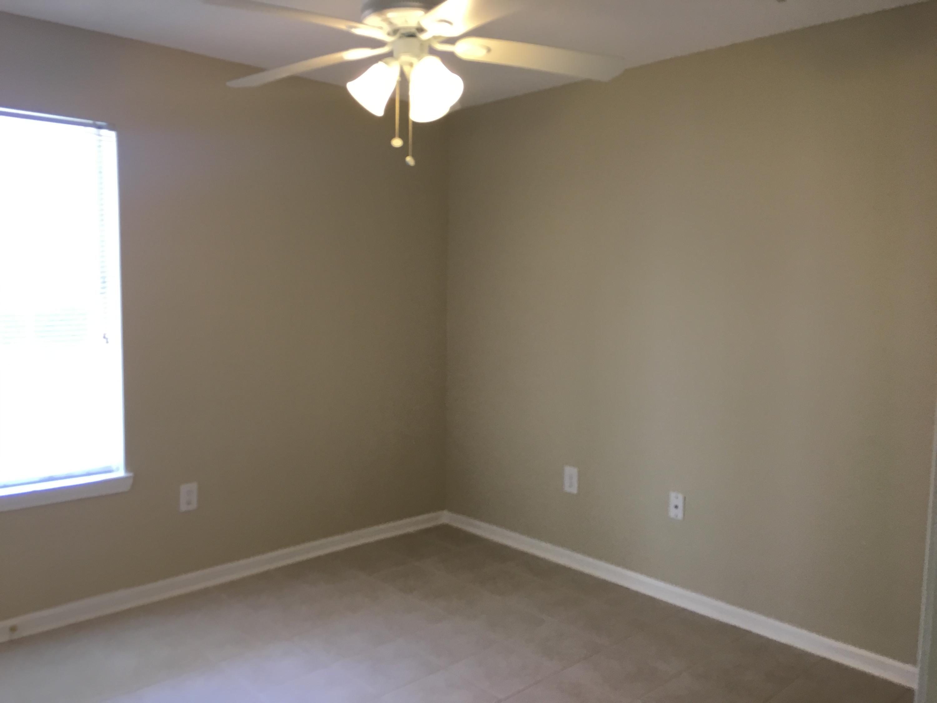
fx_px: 785
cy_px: 352
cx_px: 468
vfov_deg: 48.2
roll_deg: -0.3
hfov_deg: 61.7
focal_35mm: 29
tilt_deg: -4.7
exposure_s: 1/30
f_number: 2.2
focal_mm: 4.15
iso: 32
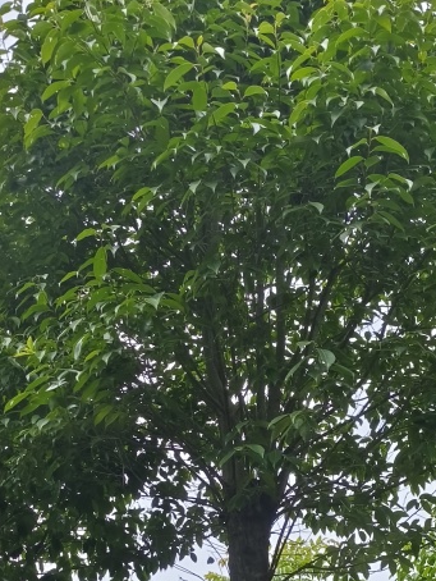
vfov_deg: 33.1
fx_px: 906
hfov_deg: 27.0
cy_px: 555
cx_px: 266
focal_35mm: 54
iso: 72
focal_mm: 5.5
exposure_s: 1/1453
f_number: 1.75
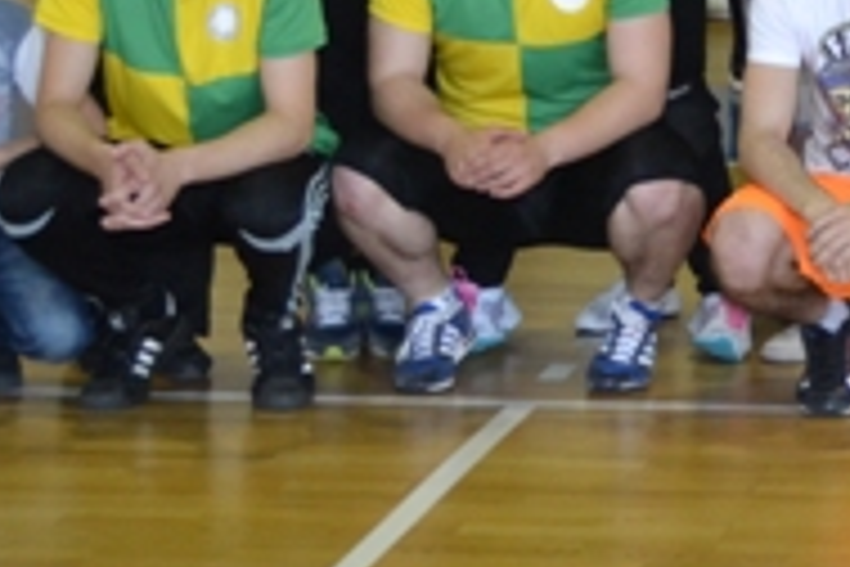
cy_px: -252
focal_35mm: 186
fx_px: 4391
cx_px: 1491
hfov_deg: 10.4
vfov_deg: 7.3
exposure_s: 1/60
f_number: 4.5
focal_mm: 30
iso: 720
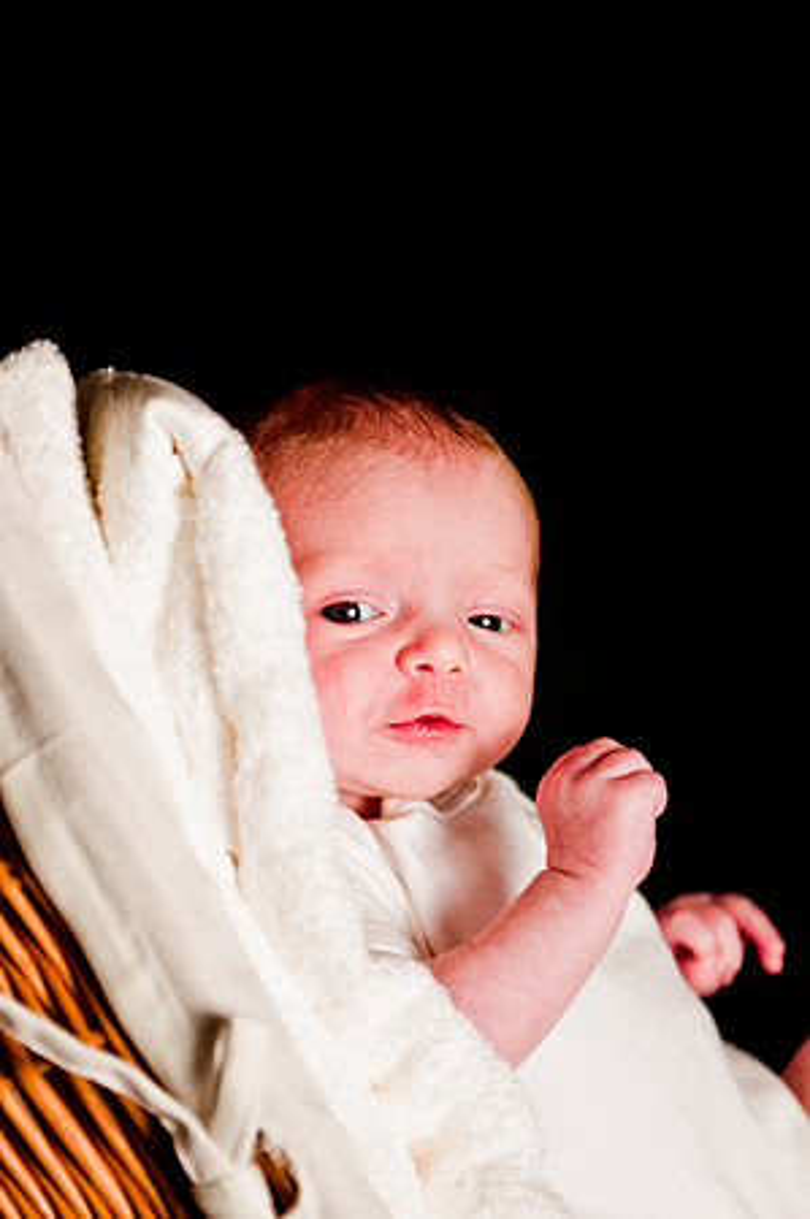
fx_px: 3552
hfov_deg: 13.0
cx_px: 405
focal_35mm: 105
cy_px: 610
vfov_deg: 19.5
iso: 200
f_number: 2.8
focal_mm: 70
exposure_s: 1/60
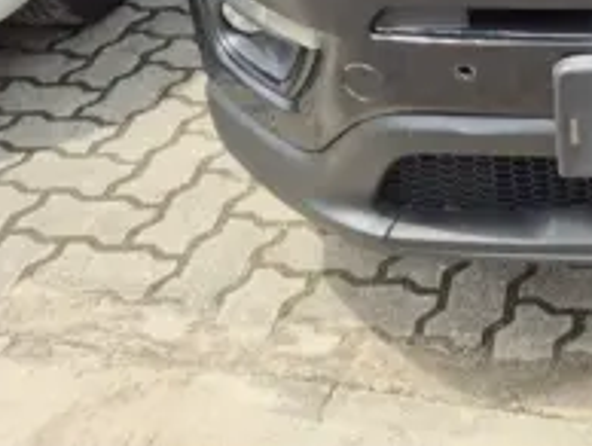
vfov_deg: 18.3
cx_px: 754
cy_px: -238
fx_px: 1216
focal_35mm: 71
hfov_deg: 24.2
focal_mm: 5.4
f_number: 1.8
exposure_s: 1/1044
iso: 25
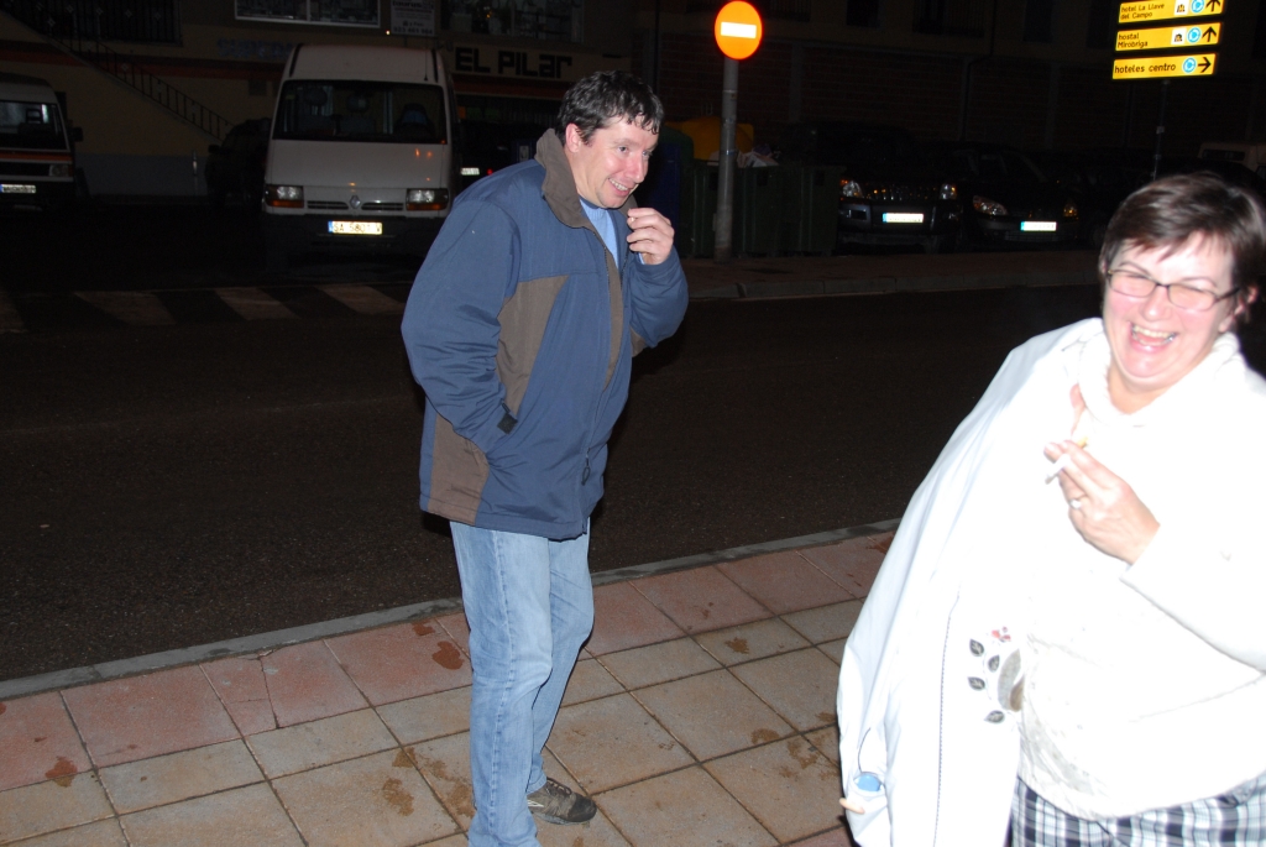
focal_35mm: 39
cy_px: 424
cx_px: 633
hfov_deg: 49.5
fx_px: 1373
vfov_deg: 34.3
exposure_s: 1/60
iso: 320
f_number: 4
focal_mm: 26
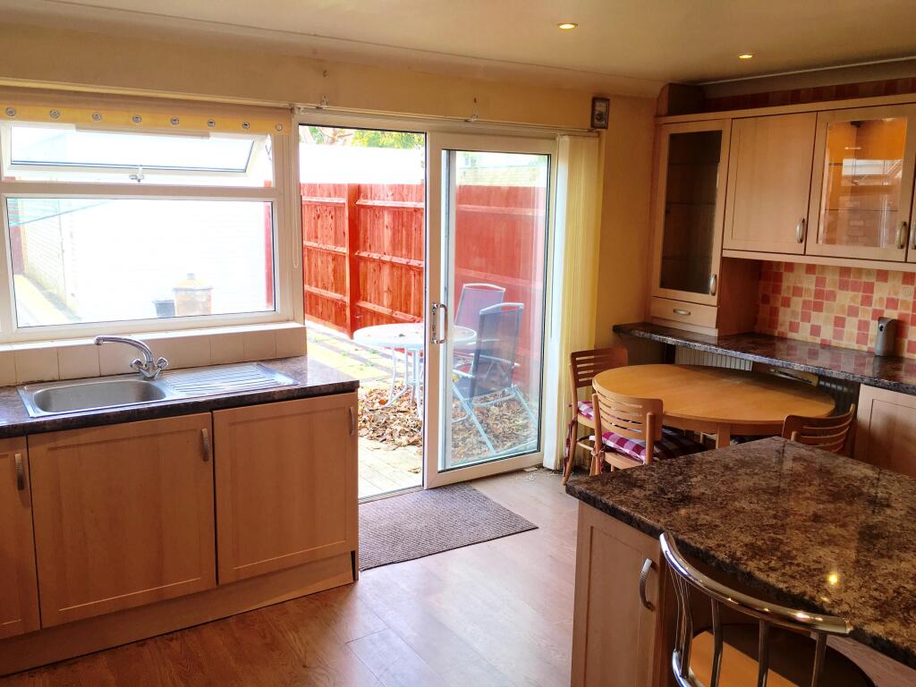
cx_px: 458
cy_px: 344
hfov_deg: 61.7
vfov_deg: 48.2
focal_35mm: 29
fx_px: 767
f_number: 2.2
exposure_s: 1/50
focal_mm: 4.15
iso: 25
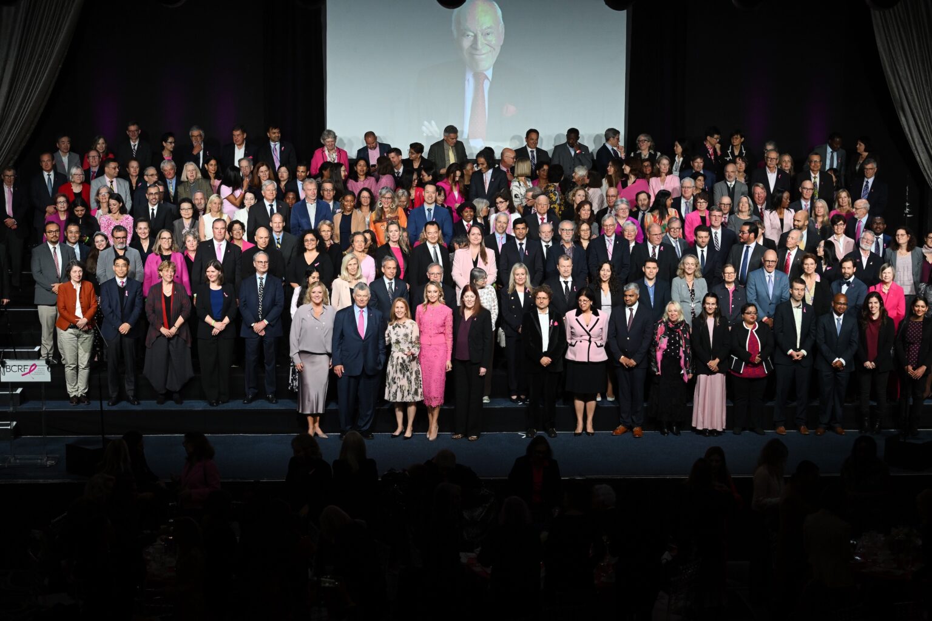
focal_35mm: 70
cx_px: 466
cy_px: 310
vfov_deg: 19.5
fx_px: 1812
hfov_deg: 28.8
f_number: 4.5
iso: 1250
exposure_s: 1/400
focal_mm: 70
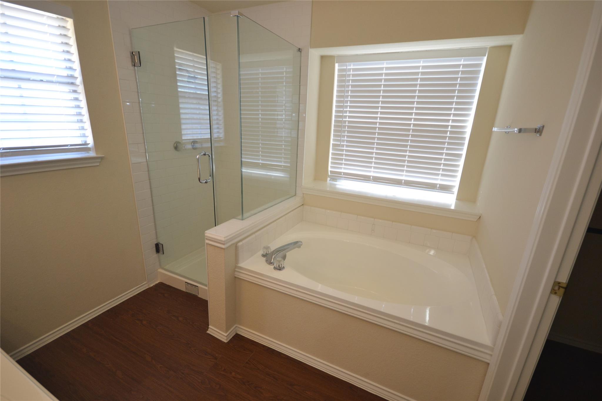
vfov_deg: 77.3
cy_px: 200
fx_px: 251
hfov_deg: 100.4
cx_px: 301
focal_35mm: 15
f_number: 4
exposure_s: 1/60
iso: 640
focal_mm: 10
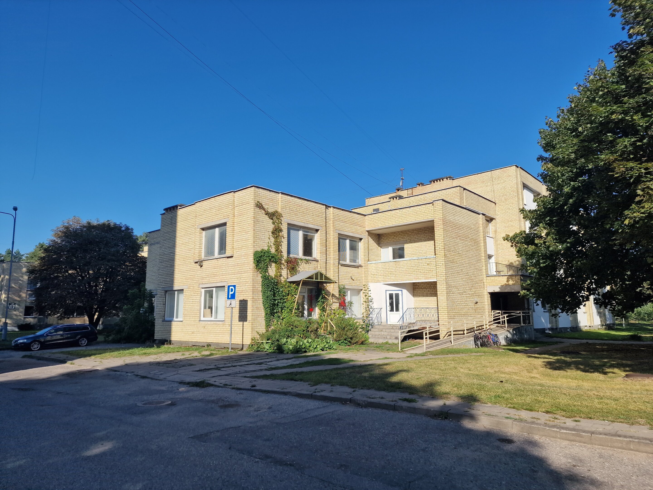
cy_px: 245
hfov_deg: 73.9
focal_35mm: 23
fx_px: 434
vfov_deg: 58.9
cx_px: 326
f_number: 1.8
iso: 50
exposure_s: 1/1540
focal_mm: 6.4
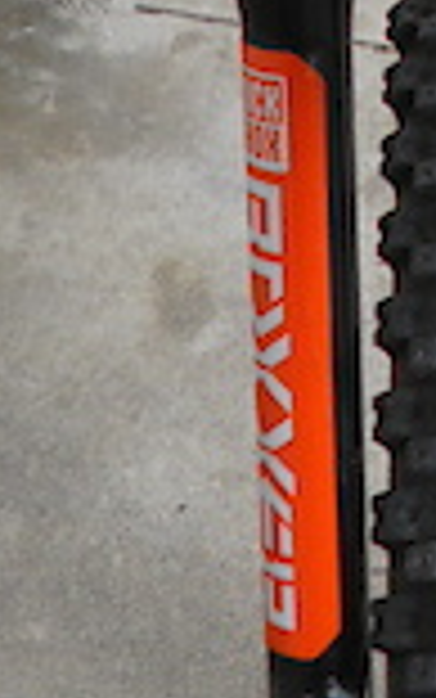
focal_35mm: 202
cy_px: -459
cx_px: 562
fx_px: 3837
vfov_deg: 9.9
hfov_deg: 6.5
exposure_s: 1/160
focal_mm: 6.6
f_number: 3.2
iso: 80
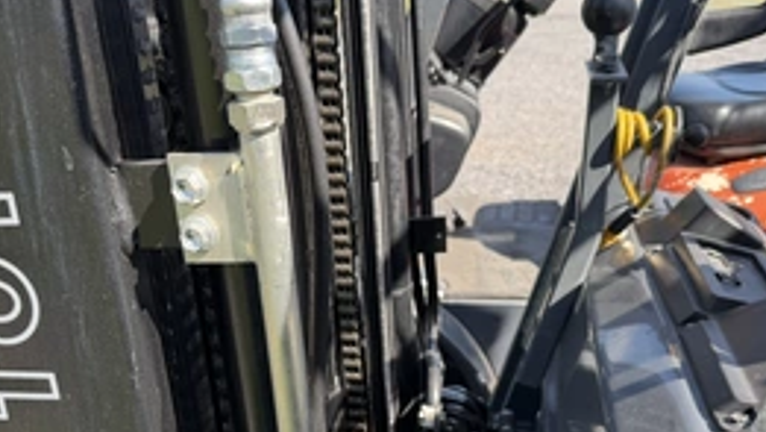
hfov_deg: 50.3
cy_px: 356
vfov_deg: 29.0
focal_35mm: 40
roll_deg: +1.8
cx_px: 329
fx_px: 813
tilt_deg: -25.7
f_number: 1.78
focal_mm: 6.76
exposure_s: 1/805
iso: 100
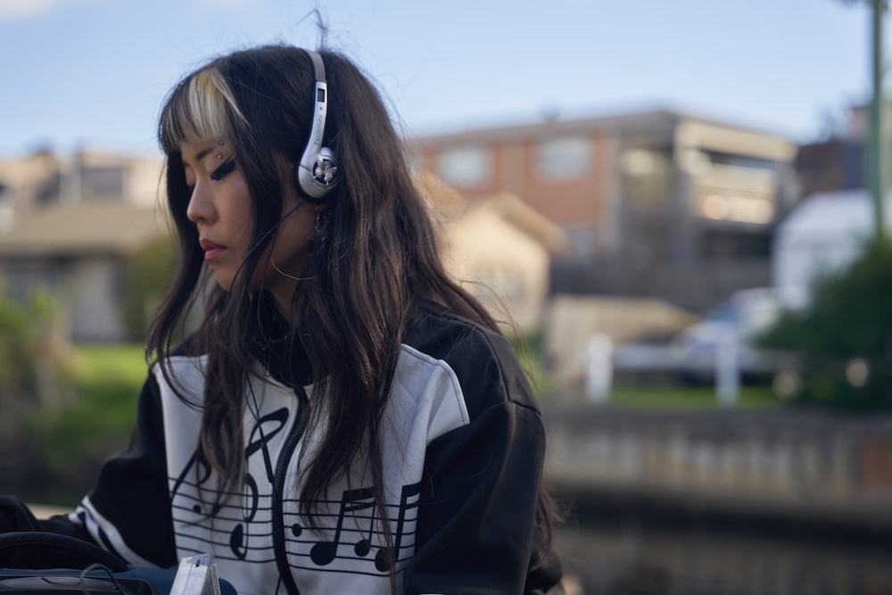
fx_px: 1735
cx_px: 446
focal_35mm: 70
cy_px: 298
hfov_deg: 28.8
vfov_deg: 19.5
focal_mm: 70
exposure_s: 1/800
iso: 100
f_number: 2.8
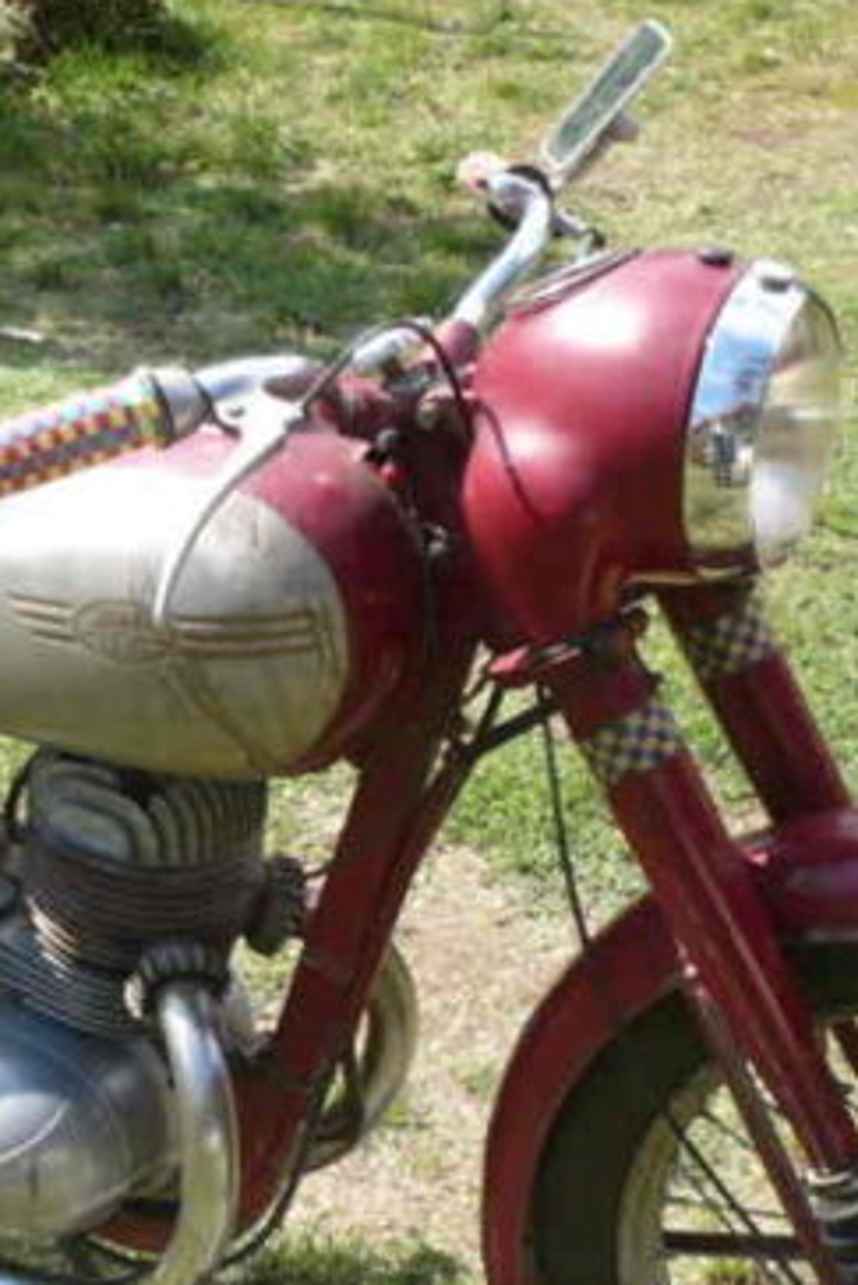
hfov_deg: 18.1
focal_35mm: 75
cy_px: 891
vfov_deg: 26.8
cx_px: 275
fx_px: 2678
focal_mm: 5.8
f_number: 2.8
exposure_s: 1/640
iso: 100
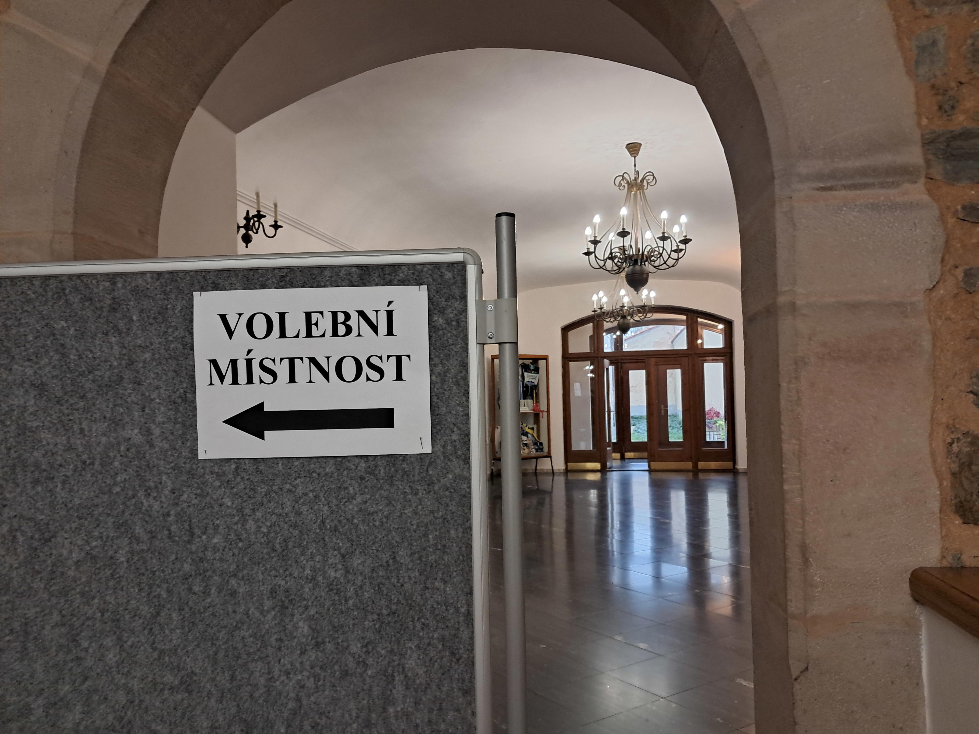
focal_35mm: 27
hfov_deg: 65.3
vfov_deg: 51.4
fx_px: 764
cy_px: 367
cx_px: 490
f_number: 1.8
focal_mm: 4
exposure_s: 1/50
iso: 250
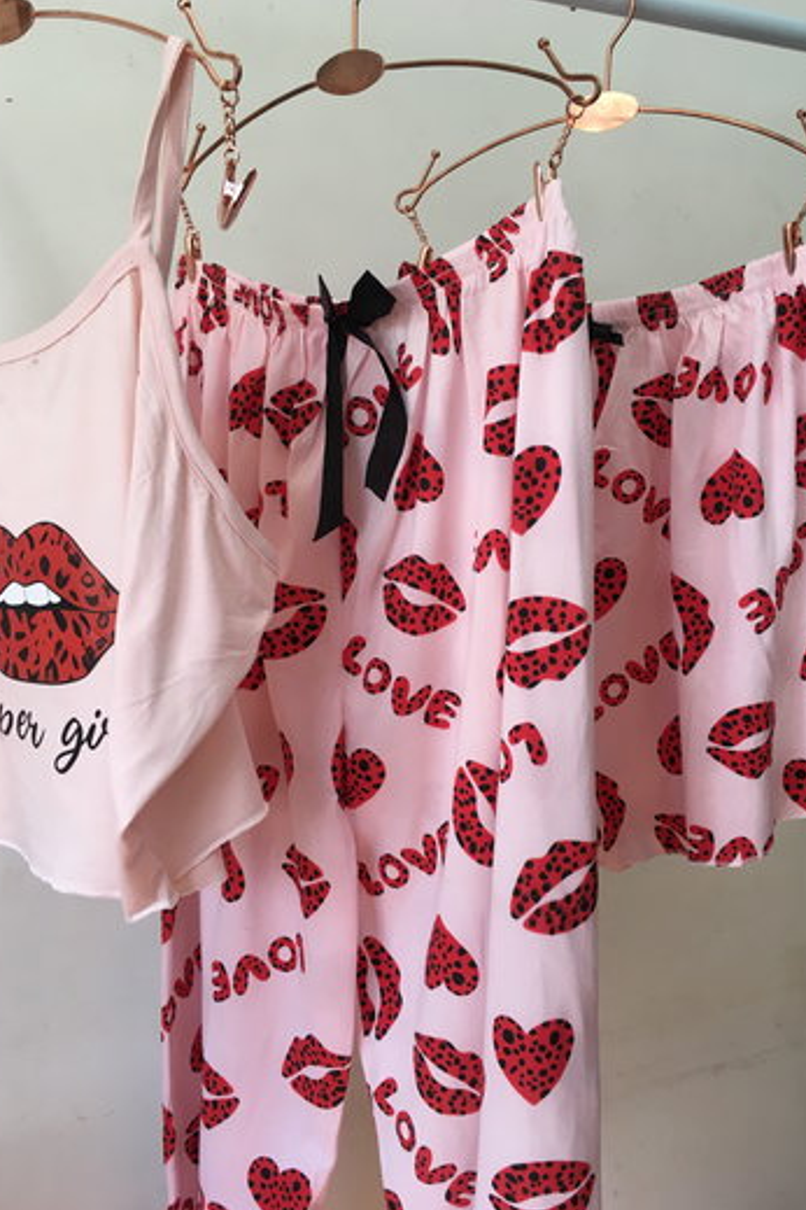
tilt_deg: -6.0
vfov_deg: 60.3
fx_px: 1041
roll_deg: -0.4
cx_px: 431
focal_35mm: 31
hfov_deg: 42.3
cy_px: 600
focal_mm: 4.15
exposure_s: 1/33
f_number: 2.2
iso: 32
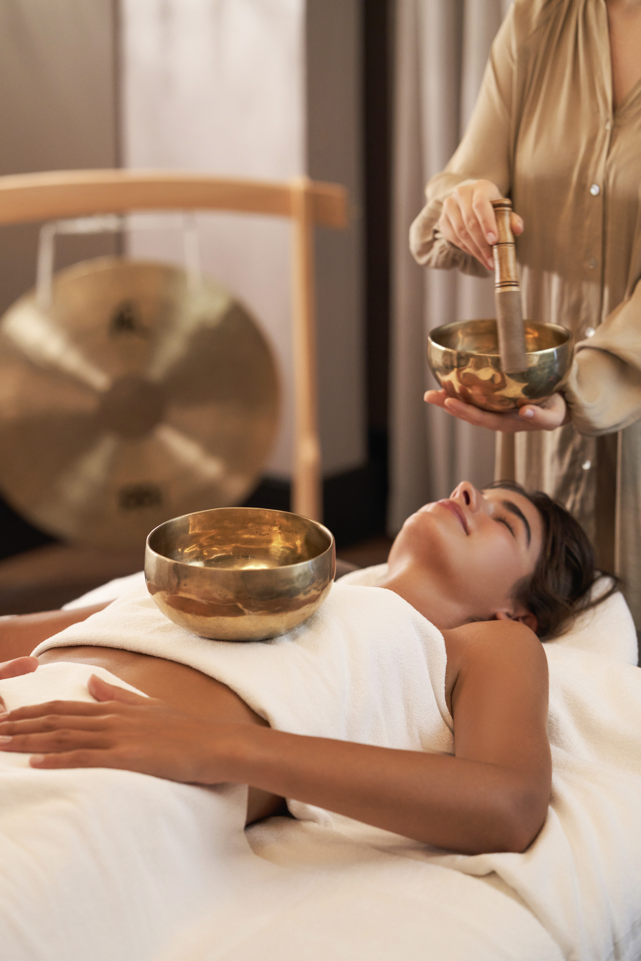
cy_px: 480
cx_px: 320
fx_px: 2269
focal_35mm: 85
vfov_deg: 23.9
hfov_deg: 16.1
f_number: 2.8
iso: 2000
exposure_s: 1/50
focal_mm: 85
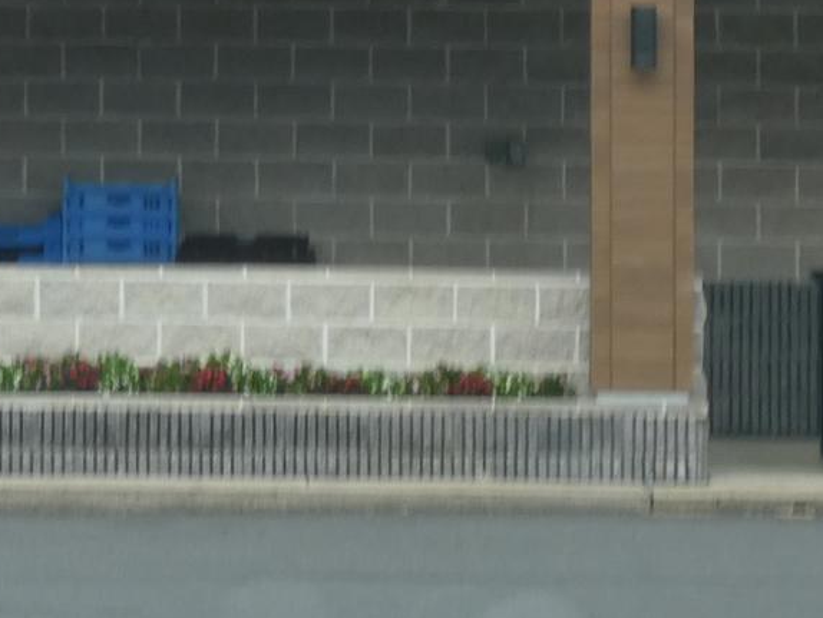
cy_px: -294
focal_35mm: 378
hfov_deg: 5.2
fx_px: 8991
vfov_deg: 3.9
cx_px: -22
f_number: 5.1
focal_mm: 19
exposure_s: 1/80
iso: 80
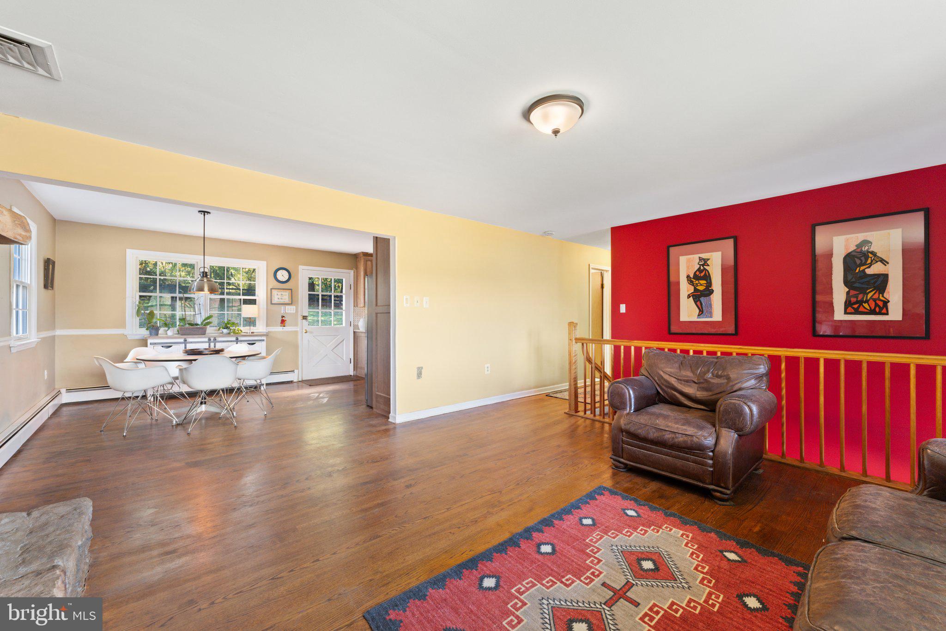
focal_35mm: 14
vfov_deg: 81.2
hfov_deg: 104.3
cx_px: 473
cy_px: 316
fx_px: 368
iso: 500
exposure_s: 1/125
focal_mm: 14
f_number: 8
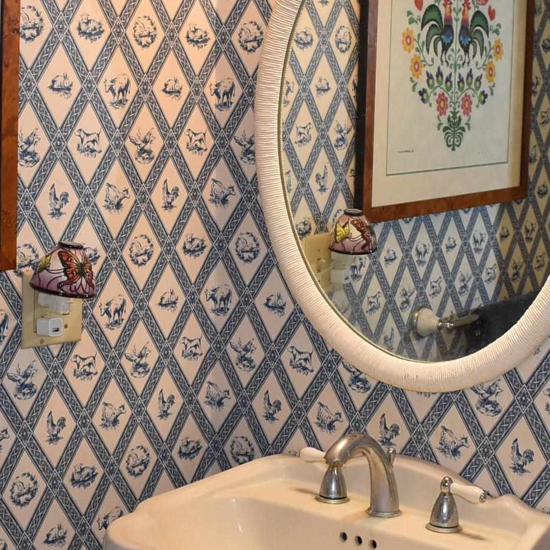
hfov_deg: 23.3
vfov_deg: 23.3
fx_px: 1330
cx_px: 340
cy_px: 229
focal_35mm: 74
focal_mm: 18
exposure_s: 1/200
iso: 800
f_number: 4
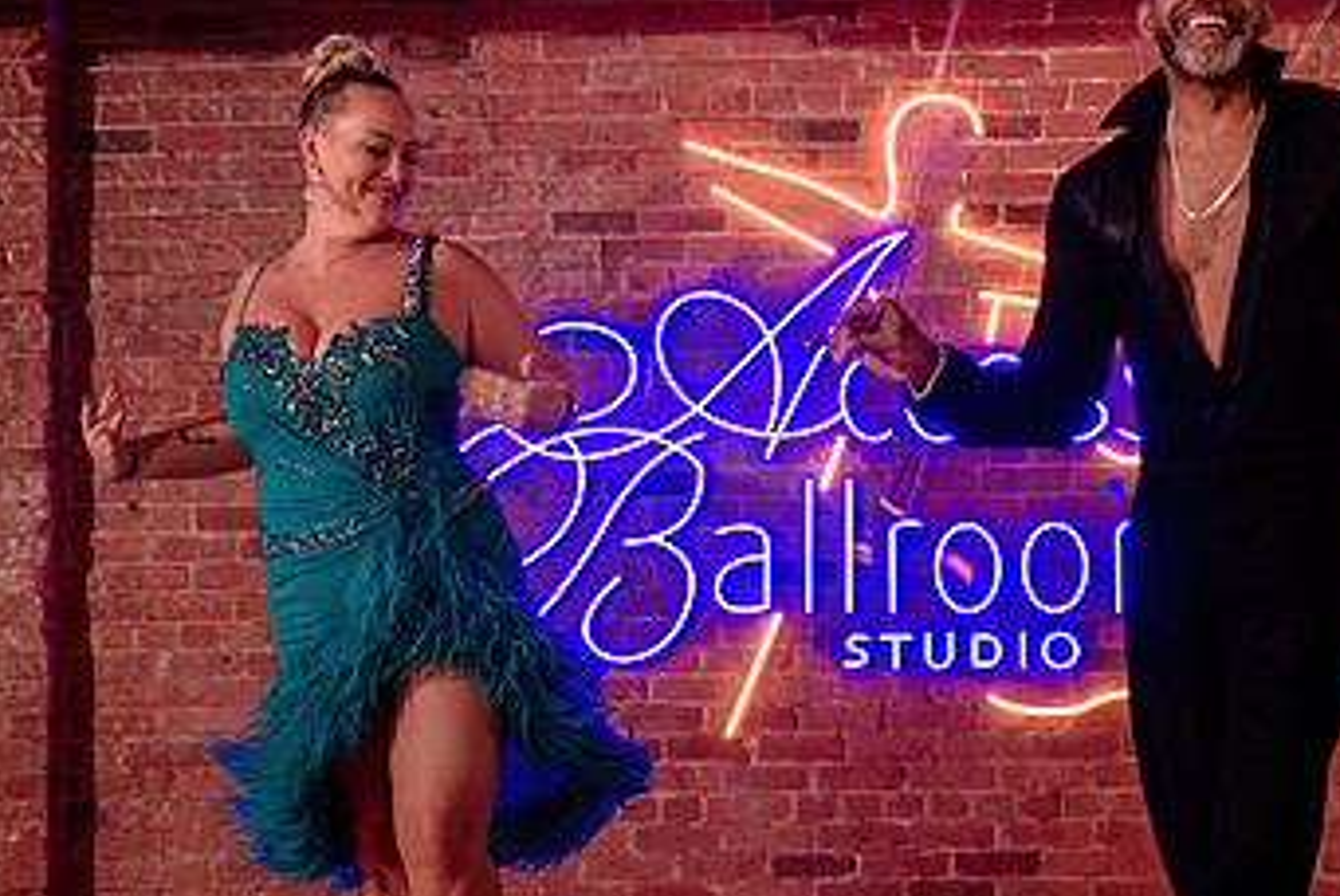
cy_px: 526
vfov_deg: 19.8
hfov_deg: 29.2
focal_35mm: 69
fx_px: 2570
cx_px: 790
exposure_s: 1/250
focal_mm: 31
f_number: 2
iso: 500
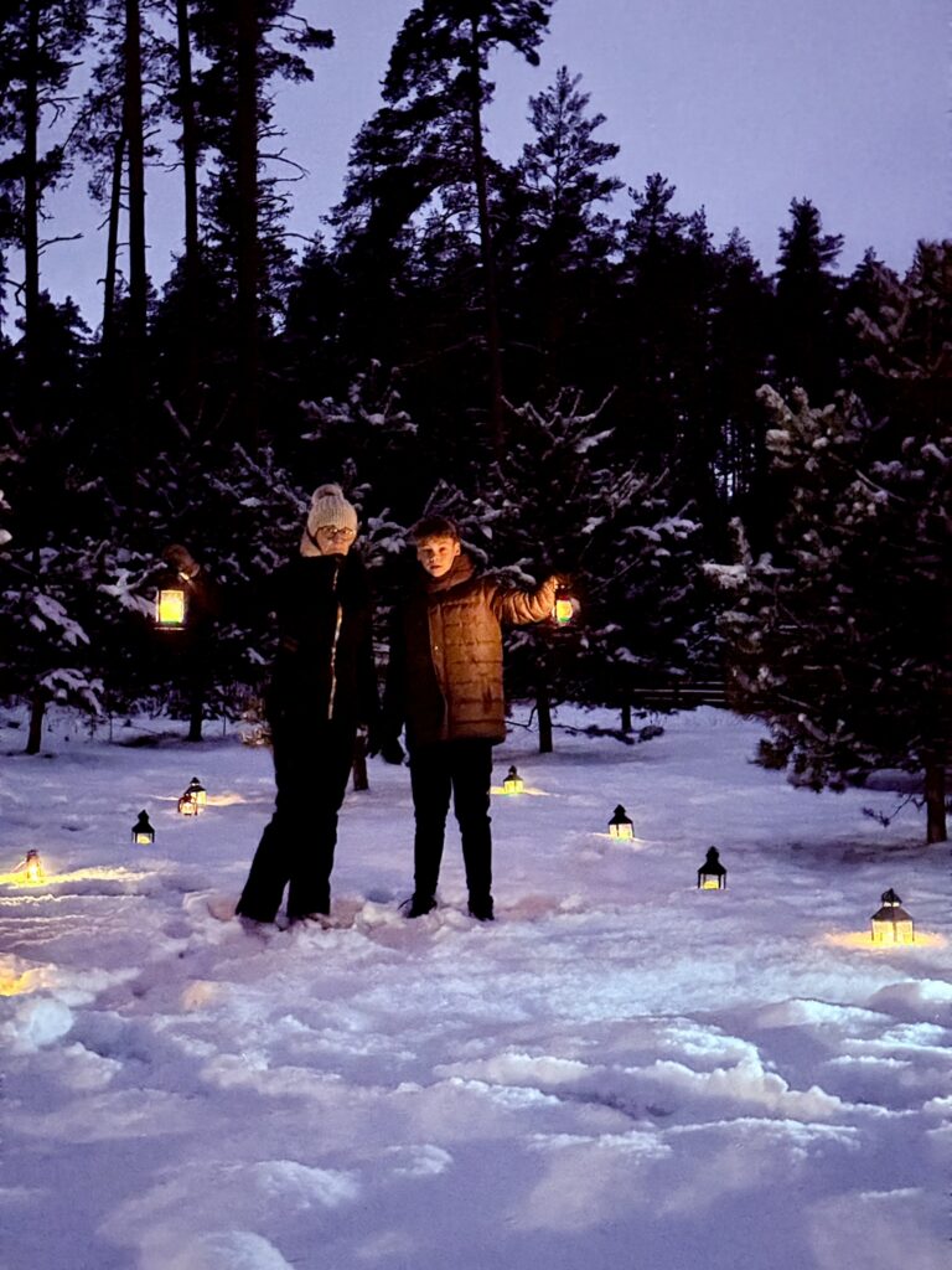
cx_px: 476
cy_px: 635
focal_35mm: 48
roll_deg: -0.8
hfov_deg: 30.3
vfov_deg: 39.7
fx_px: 1760
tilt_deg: +2.3
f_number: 1.78
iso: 8000
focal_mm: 6.76
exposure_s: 1/15
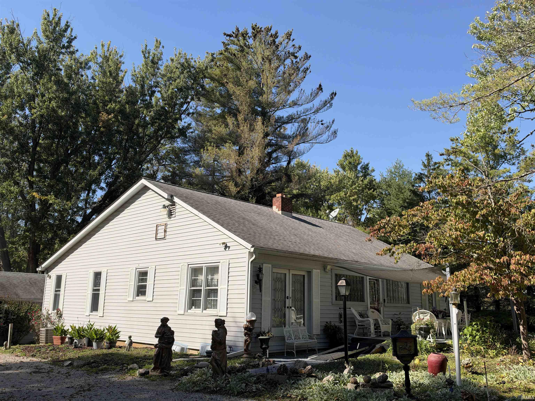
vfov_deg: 46.8
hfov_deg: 60.0
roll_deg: -1.4
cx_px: 268
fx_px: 464
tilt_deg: +12.8
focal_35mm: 30
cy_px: 200
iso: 64
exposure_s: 1/2762
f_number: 1.8
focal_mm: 6.93
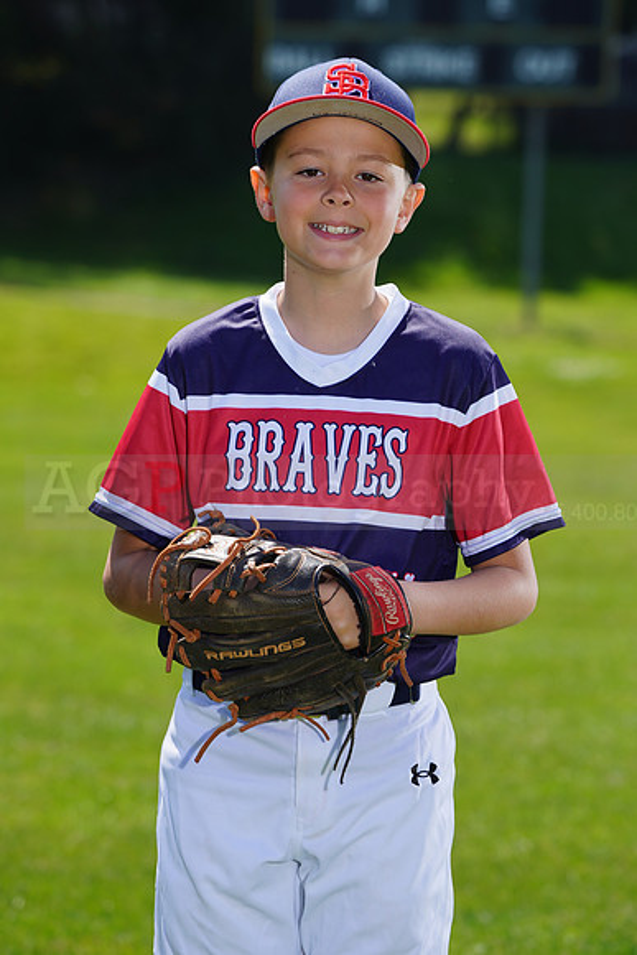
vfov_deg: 10.3
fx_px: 5305
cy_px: 478
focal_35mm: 200
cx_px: 318
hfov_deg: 6.9
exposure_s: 1/250
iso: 100
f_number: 8
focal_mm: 200
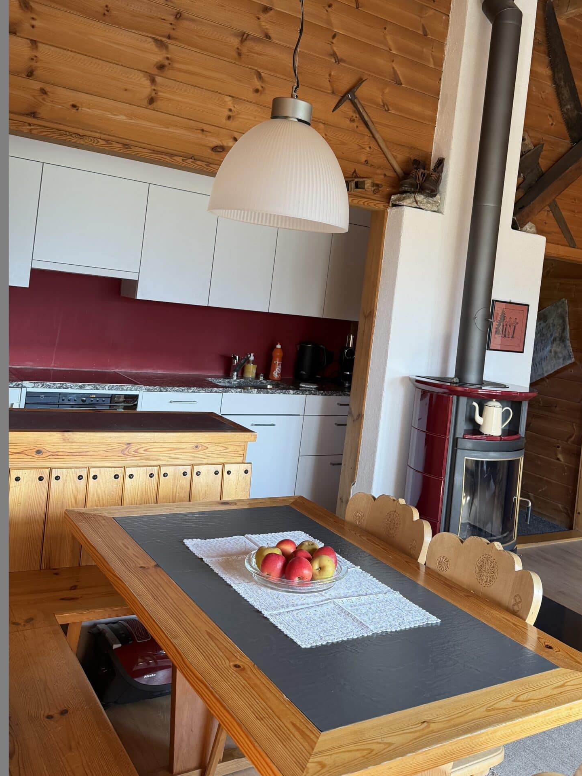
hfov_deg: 43.6
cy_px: 310
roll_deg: -6.5
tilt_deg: +0.5
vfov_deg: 56.4
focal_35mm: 32
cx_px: 386
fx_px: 717
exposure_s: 1/100
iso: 200
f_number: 1.78
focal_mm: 6.76
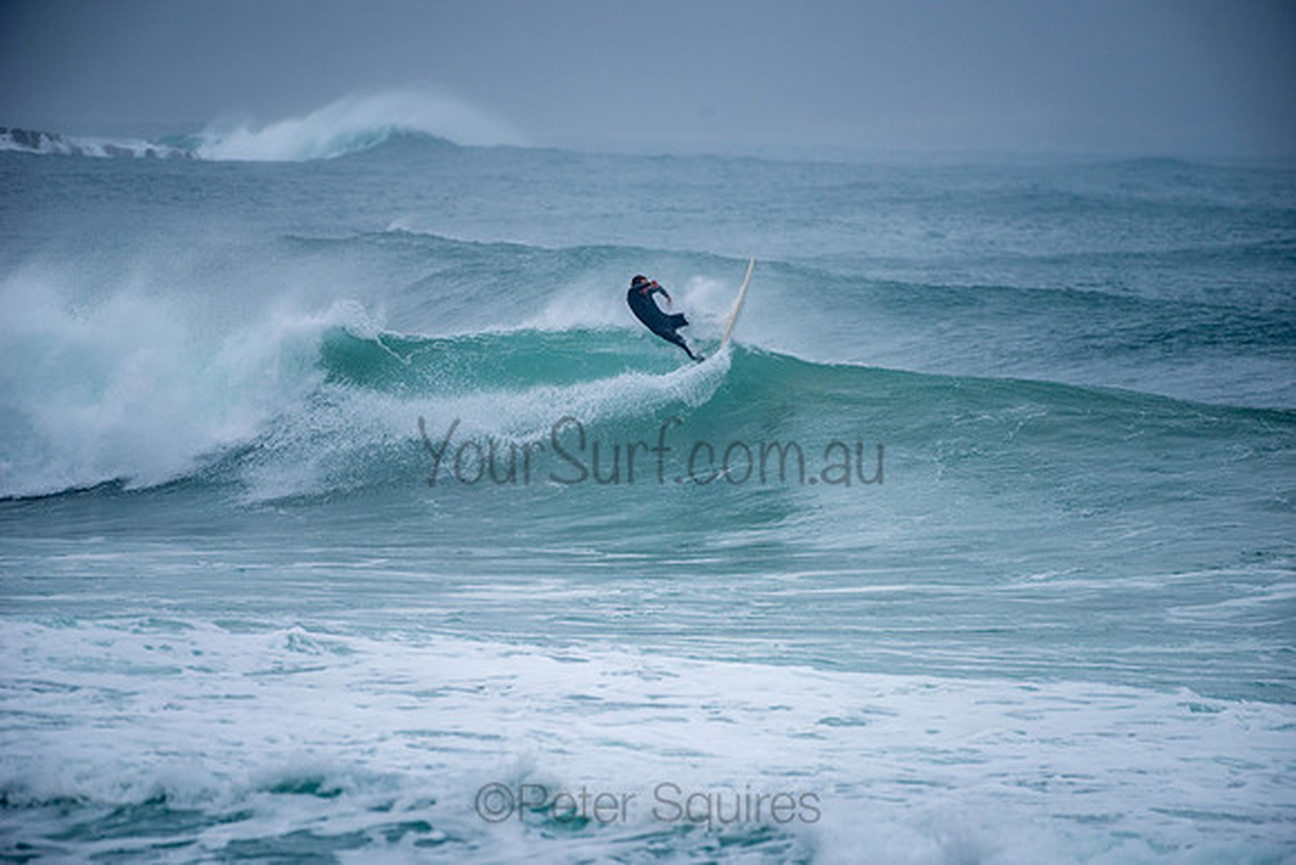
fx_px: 18003
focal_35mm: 500
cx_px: 648
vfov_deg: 2.8
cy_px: 432
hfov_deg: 4.1
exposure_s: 1/1000
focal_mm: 500
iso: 180
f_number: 5.6
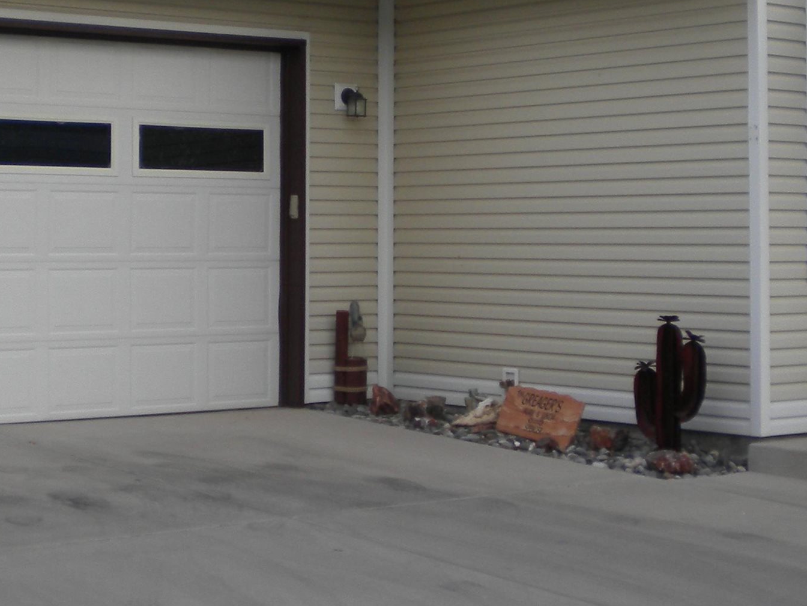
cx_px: 387
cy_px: 121
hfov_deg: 24.4
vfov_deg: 18.3
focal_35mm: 80
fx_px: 1865
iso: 80
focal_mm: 6.3
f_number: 3.1
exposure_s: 1/127
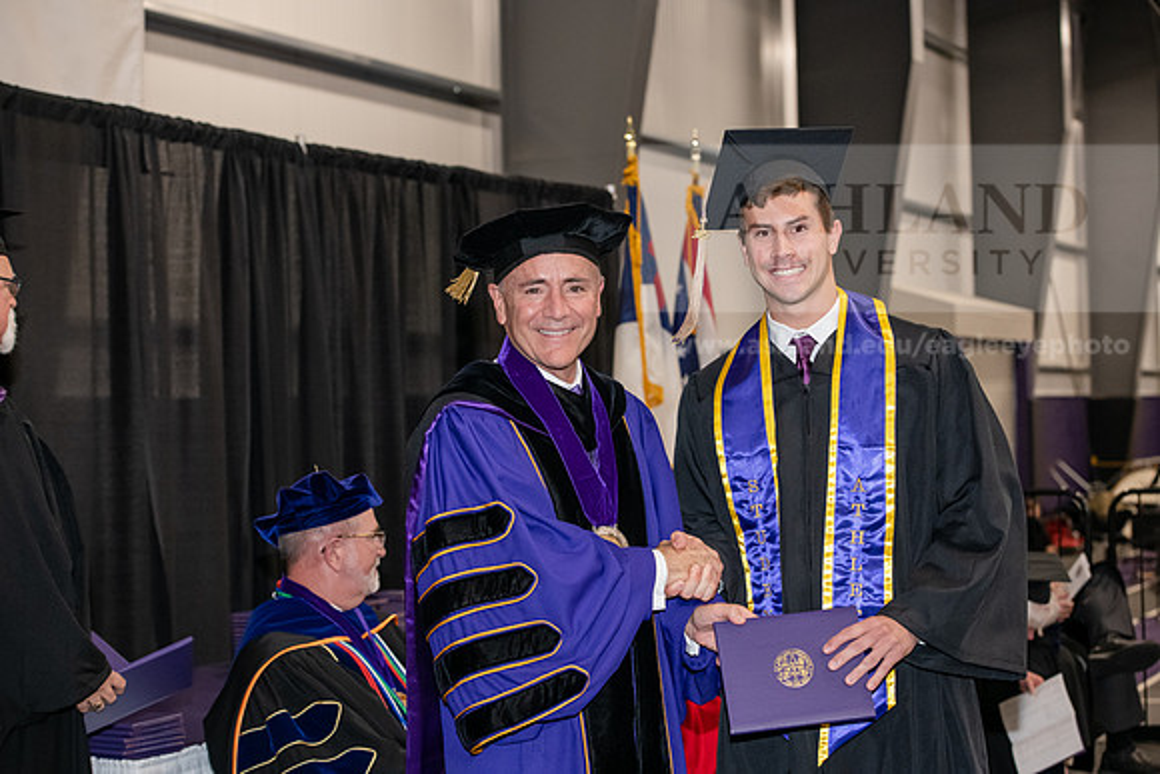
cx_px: 580
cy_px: 387
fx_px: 2256
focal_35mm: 70
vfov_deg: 19.5
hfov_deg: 28.8
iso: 2500
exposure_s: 1/200
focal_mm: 70
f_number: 5
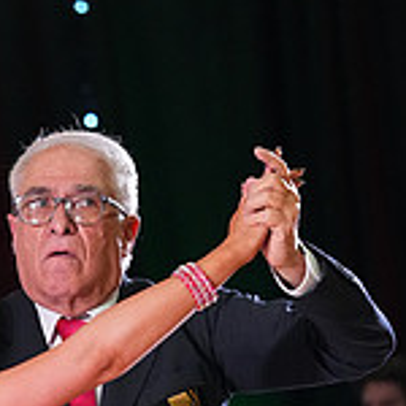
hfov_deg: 3.5
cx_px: -72
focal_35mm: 506
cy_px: 696
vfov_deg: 3.4
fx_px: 6714
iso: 6400
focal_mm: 154
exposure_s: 1/400
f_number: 4.5
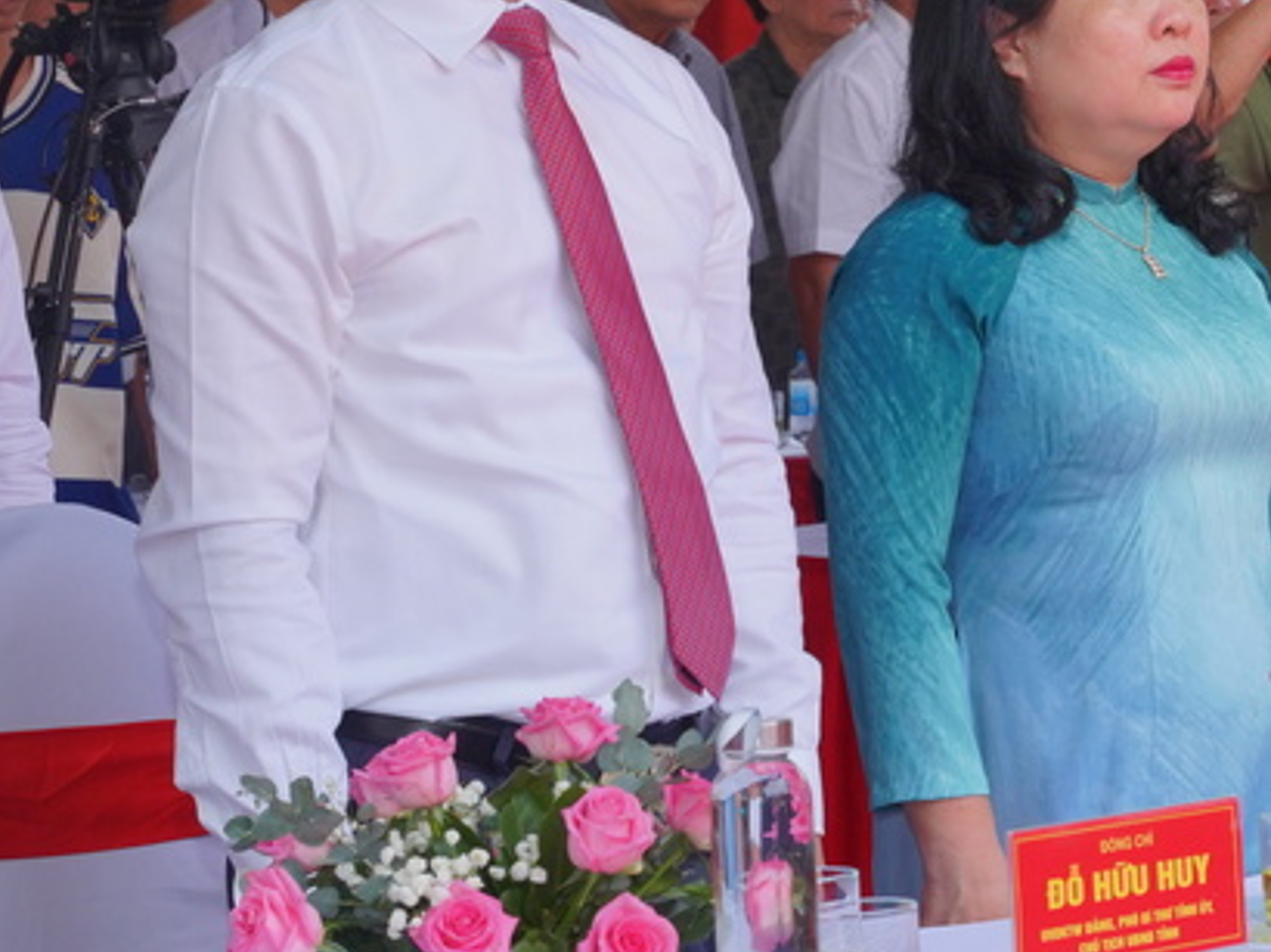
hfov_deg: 11.8
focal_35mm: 167
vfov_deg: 8.9
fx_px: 6128
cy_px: 200
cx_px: 1088
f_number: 9
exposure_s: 1/160
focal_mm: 59.5
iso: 400
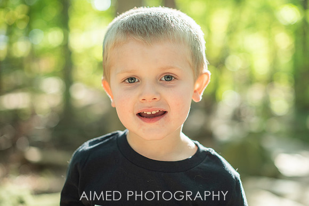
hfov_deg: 39.6
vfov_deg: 27.0
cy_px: 103
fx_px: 429
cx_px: 154
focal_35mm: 50
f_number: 2.2
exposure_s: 1/250
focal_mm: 50
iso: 250
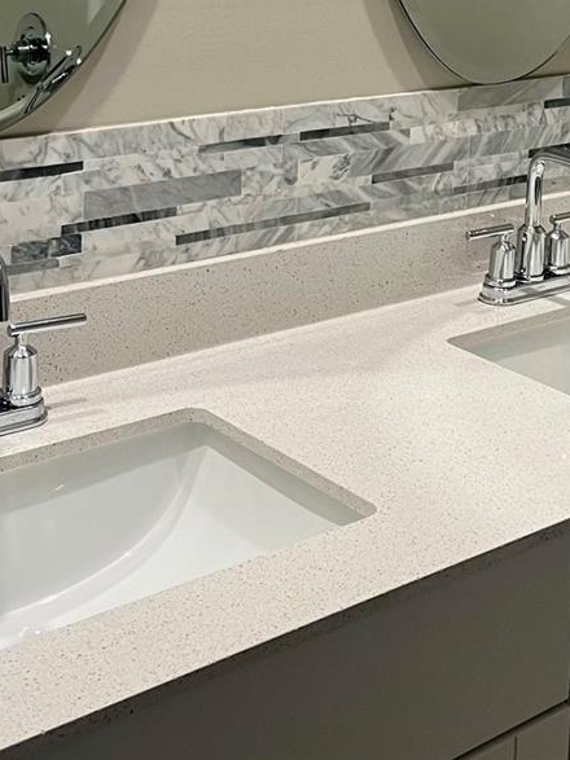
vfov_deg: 27.2
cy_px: 31
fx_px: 1493
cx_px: 504
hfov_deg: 21.2
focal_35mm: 68
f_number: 1.6
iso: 80
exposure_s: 1/60
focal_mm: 5.1
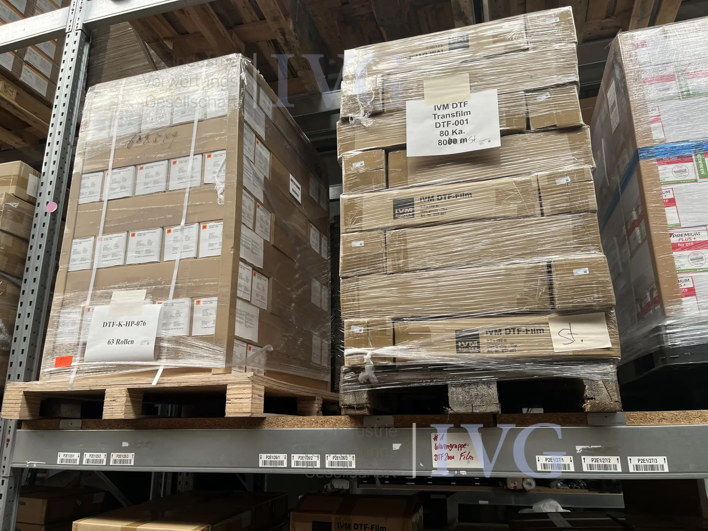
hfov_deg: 67.3
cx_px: 354
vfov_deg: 53.1
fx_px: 532
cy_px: 266
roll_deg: +0.0
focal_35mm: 26
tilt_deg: +16.8
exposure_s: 1/121
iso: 64
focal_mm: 5.1
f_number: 1.6
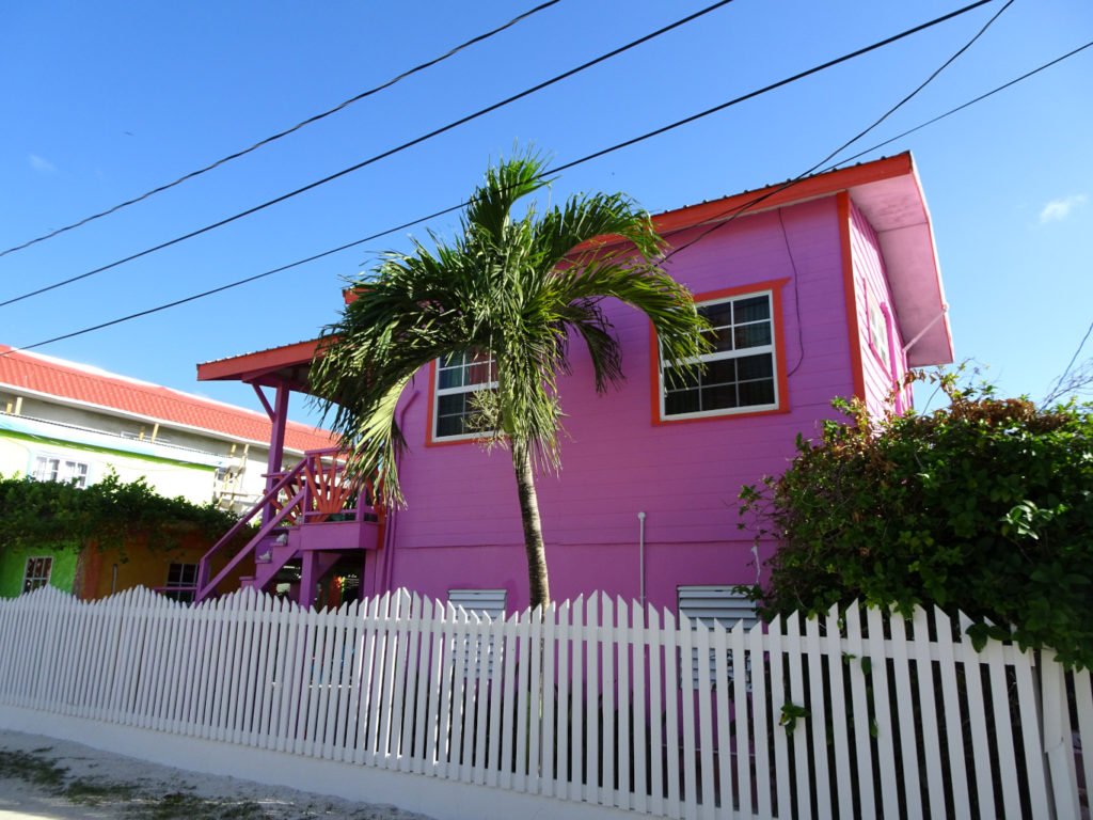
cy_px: 410
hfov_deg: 71.6
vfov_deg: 56.8
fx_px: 758
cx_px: 546
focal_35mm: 24
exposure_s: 1/640
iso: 80
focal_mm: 4.1
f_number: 3.5
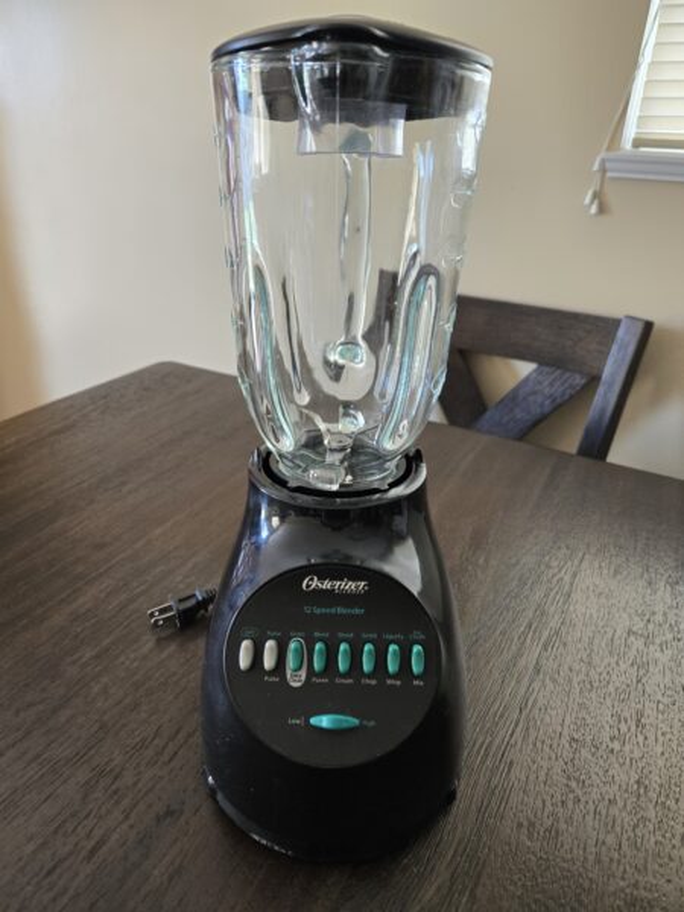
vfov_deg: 73.9
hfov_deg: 58.9
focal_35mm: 23
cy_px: 456
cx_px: 342
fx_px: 606
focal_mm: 5.4
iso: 250
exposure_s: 1/120
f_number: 1.8
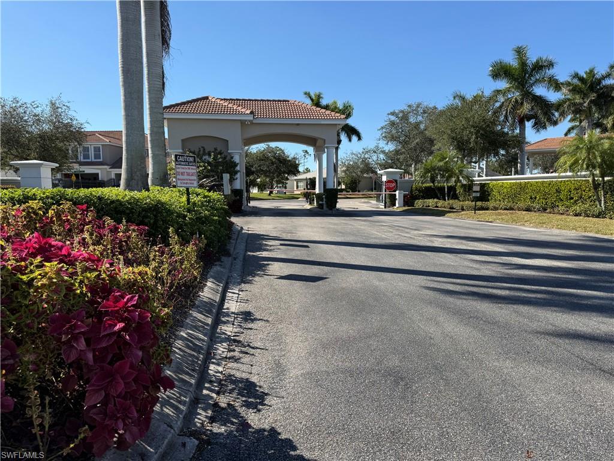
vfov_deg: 56.8
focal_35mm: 24
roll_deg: +0.1
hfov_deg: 71.6
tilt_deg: -5.6
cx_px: 307
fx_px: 426
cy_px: 230
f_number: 1.78
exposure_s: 1/3279
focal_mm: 6.76
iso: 80
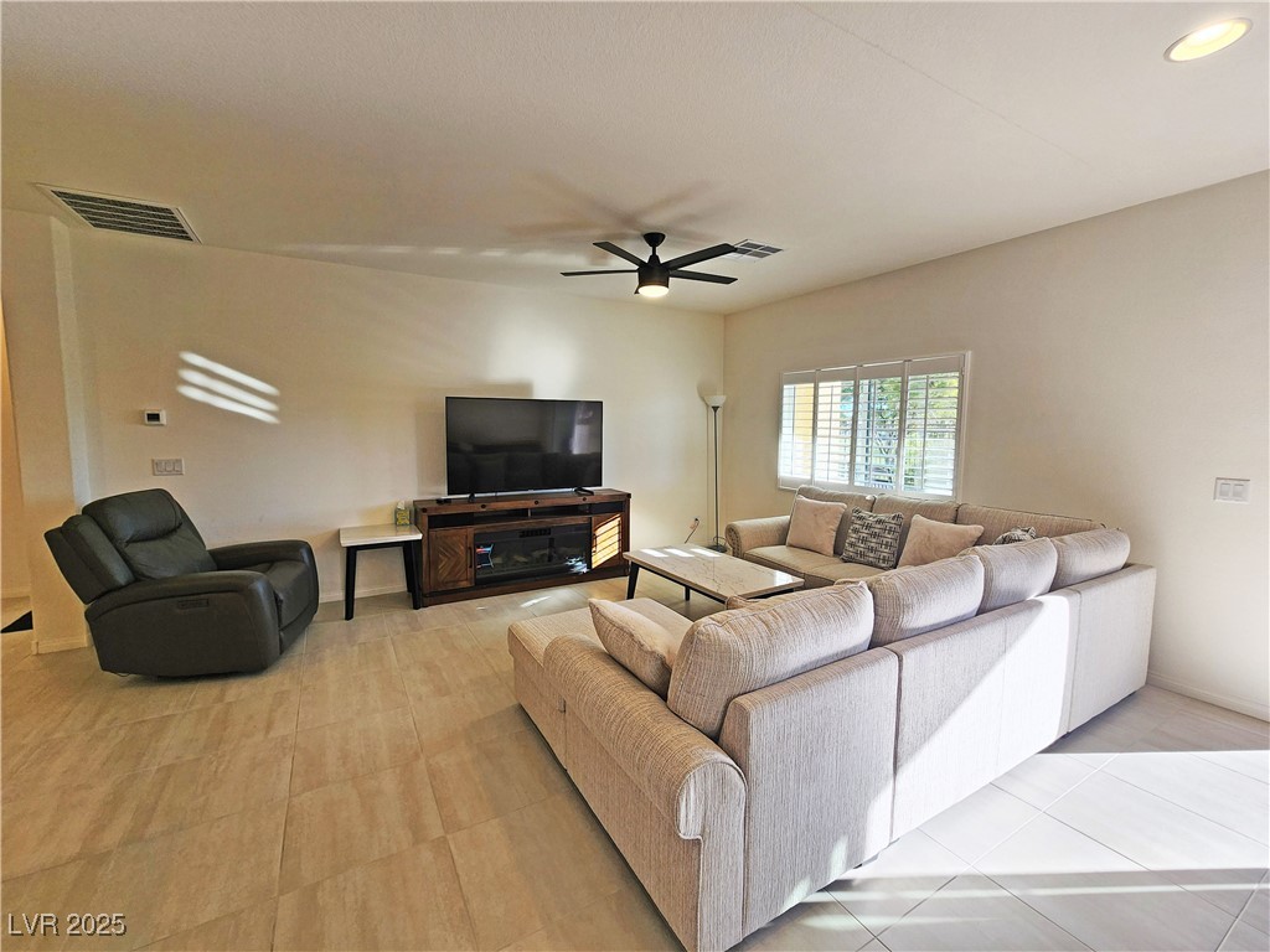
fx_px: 477
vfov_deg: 89.9
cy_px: 476
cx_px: 635
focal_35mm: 13
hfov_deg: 106.2
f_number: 2.2
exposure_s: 1/143
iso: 50
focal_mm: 2.2
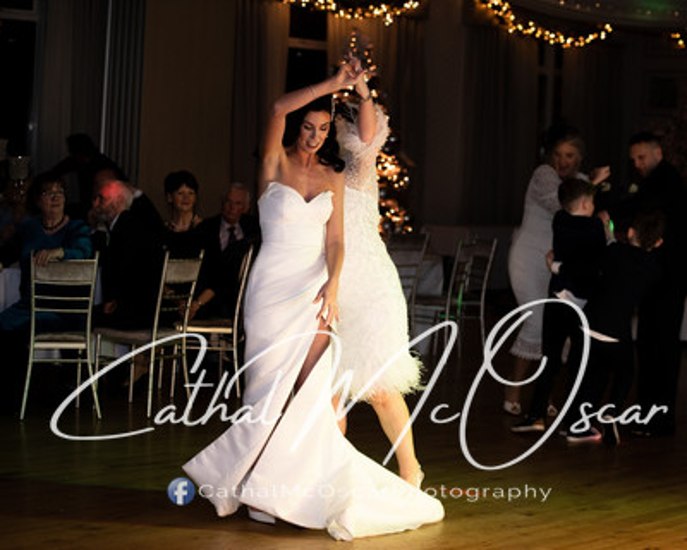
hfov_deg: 17.0
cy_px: 275
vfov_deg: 13.7
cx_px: 412
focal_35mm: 113
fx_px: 2290
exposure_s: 1/250
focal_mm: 100
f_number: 2.8
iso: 640
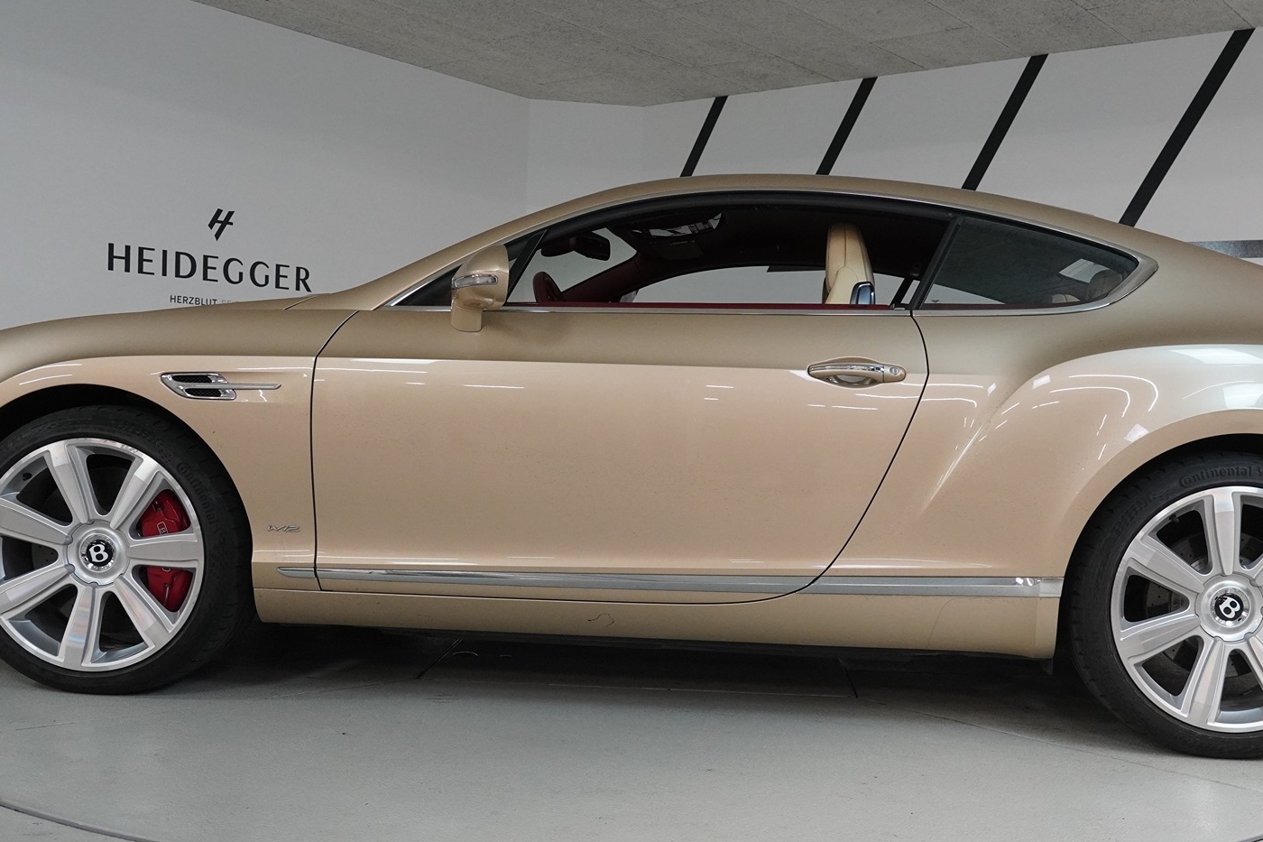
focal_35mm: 37
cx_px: 719
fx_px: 1288
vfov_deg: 36.1
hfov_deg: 52.1
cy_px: 481
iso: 1600
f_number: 3.5
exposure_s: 1/160
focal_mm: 17
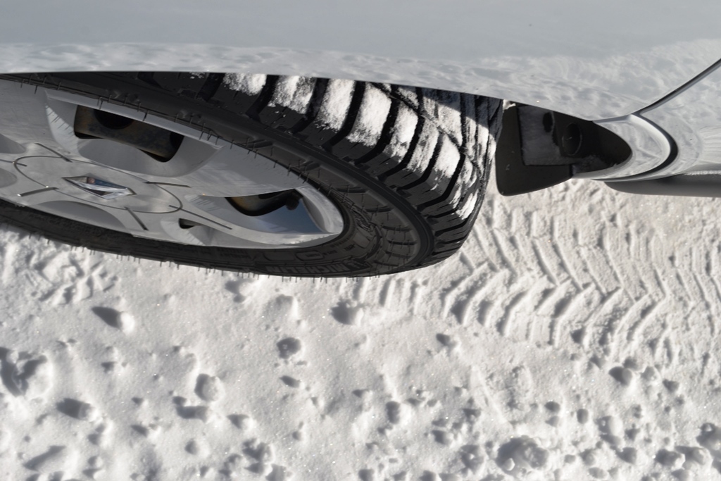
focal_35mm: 54
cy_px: 240
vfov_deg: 25.1
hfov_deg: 36.9
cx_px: 360
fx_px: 1082
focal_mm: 36
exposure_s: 1/320
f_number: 9
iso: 100
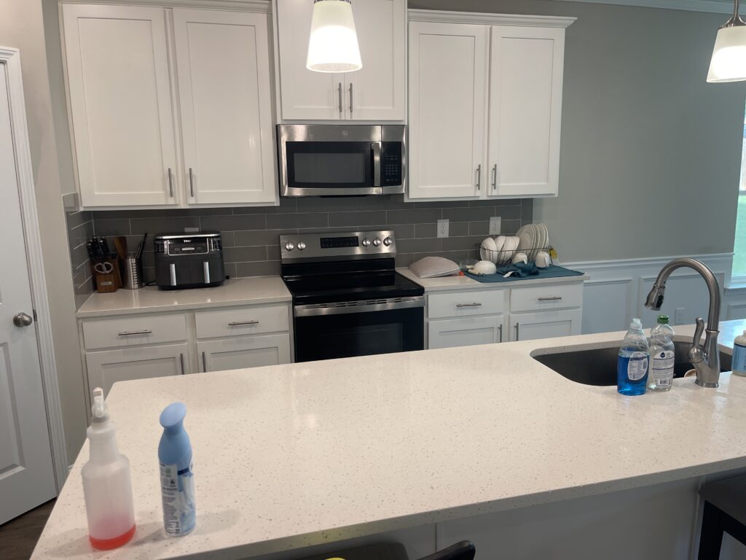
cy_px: 280
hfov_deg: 69.4
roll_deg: +1.1
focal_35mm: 25
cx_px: 373
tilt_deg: -10.6
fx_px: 539
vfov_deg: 54.9
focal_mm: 5.1
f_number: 1.6
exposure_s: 1/120
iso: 80
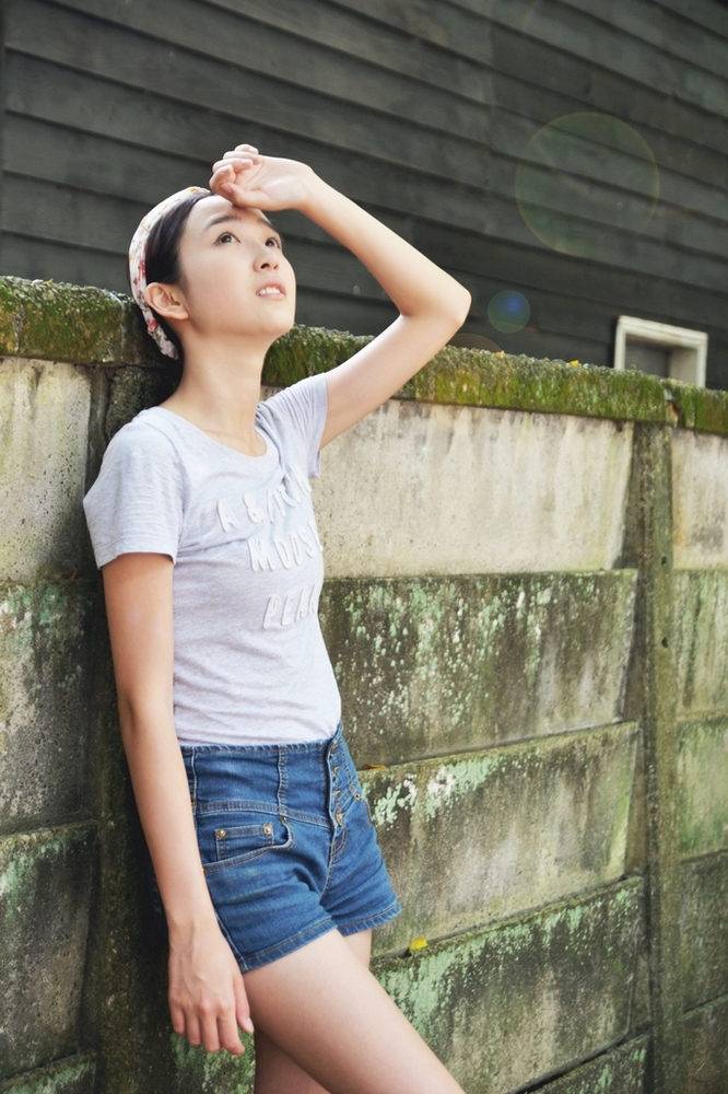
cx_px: 364
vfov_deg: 29.9
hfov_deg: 20.1
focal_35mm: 68
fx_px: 2049
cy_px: 547
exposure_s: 1/125
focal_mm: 45
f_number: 2.8
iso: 200
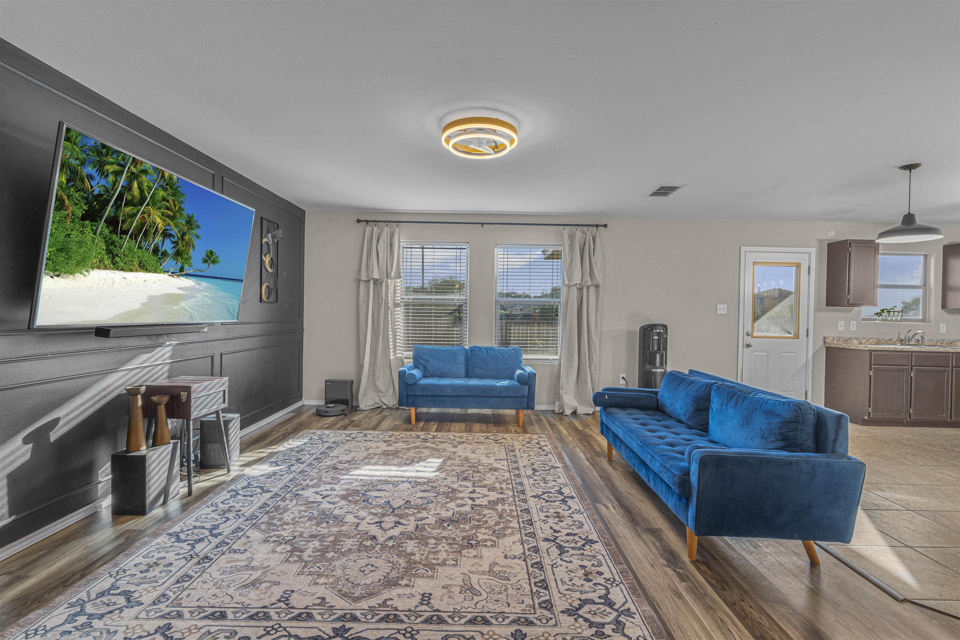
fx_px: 427
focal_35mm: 16
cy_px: 320
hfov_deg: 96.7
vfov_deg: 73.7
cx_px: 480
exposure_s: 1
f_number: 9
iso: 200
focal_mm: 16
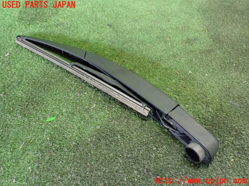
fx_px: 216
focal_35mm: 30
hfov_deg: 60.0
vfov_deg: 46.8
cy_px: 93
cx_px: 124
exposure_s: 1/40
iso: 800
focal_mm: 5.4
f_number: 2.3
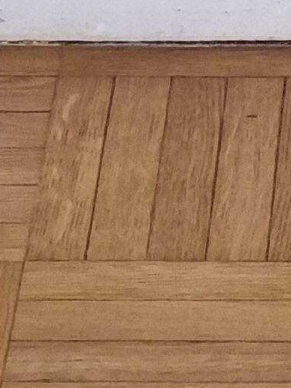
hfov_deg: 7.2
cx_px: 417
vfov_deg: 9.2
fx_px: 2275
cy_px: -374
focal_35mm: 203
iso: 320
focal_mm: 5.4
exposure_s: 1/100
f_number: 1.8
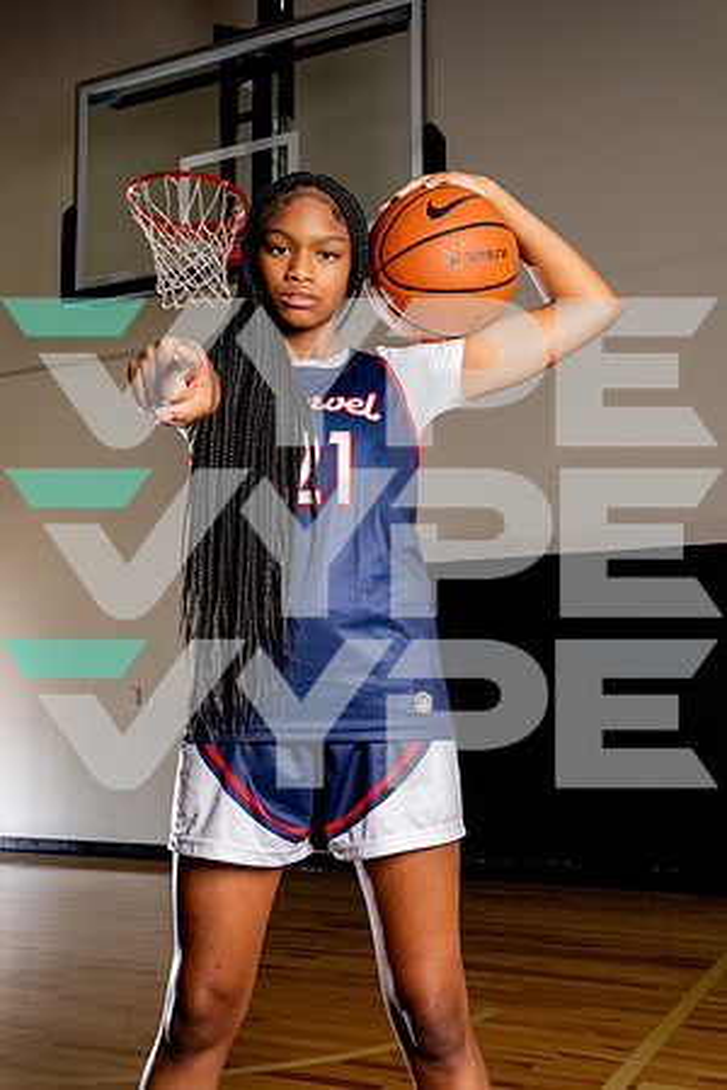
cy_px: 545
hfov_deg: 35.6
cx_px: 364
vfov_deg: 51.4
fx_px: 1133
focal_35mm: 37
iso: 640
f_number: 7.1
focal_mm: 37.4
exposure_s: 1/200
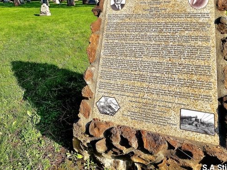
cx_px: 77
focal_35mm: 21
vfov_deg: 62.5
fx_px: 138
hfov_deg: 76.6
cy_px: 63
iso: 50
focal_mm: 2.2
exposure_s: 1/1250
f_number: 2.2
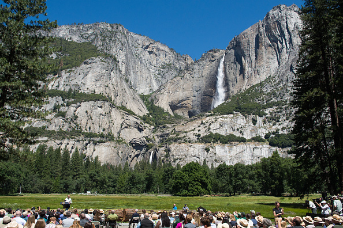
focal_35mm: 30
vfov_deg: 43.6
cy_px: 114
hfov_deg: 61.9
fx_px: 286
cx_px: 172
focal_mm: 20
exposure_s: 1/1600
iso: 400
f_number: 6.3
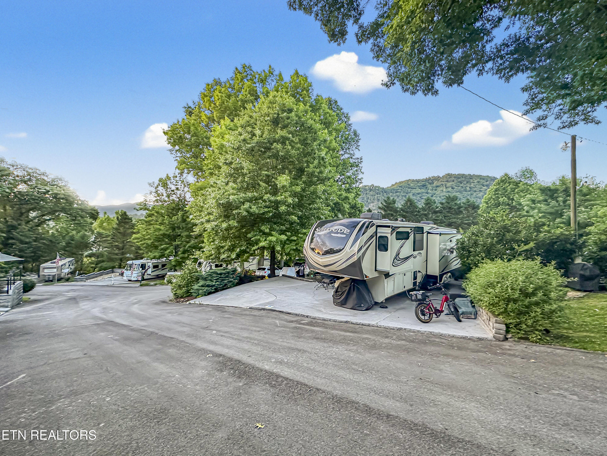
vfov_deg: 85.7
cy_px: 228
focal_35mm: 14
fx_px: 245
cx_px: 304
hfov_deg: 102.1
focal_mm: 2.22
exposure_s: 1/80
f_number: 2.2
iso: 320
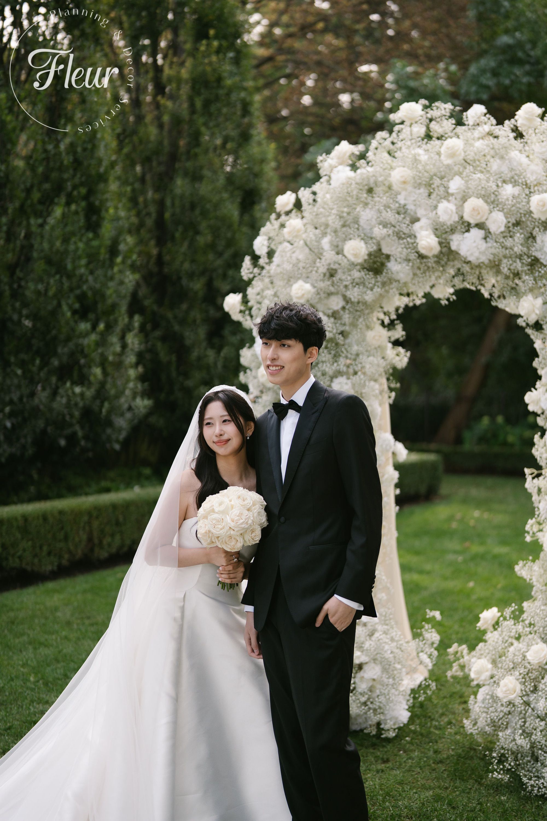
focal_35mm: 50
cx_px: 274
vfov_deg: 39.6
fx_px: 1139
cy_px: 410
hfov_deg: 27.0
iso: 100
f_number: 1.4
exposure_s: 1/2500
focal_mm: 50
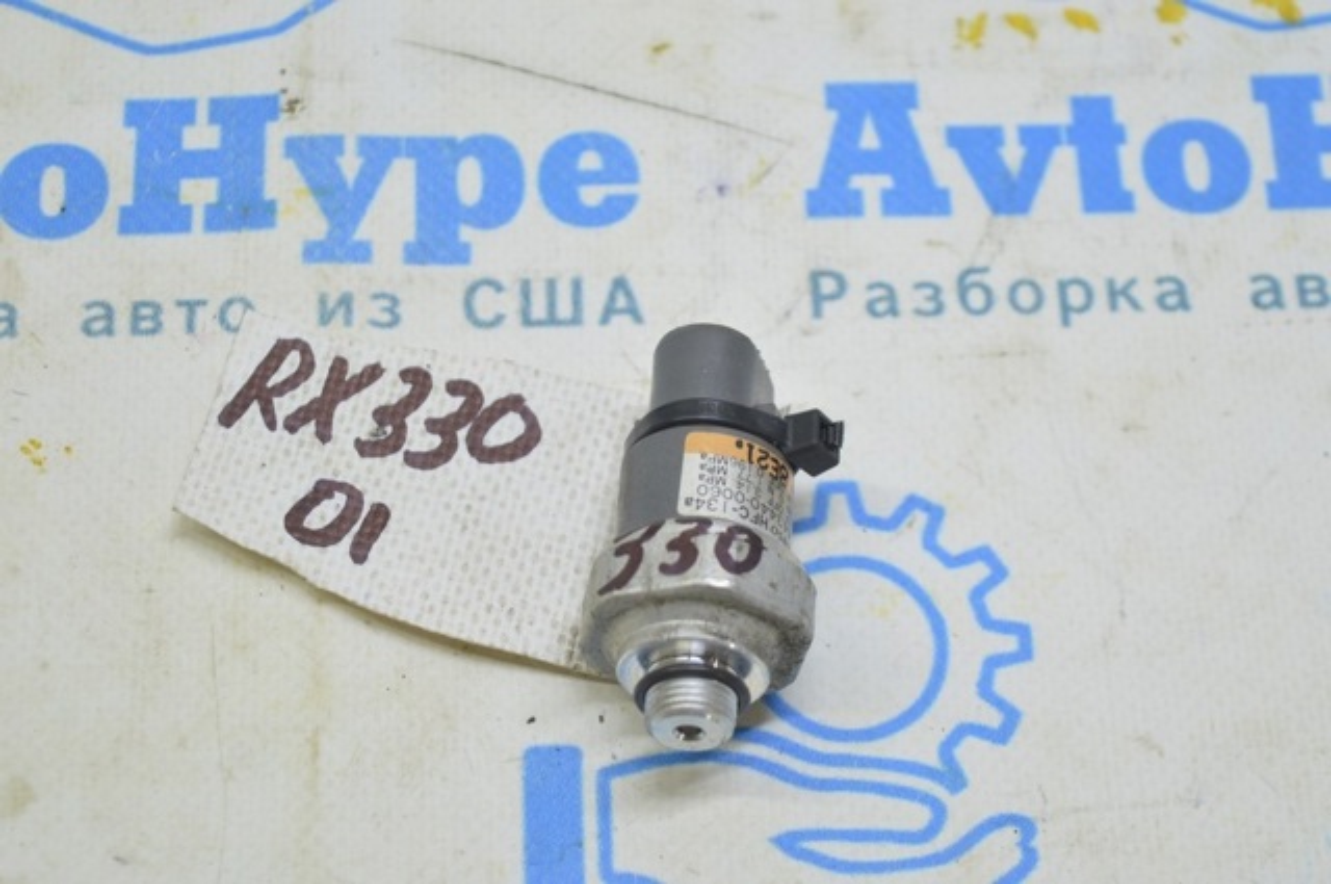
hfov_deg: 24.6
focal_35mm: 82
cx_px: 666
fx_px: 3046
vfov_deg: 16.5
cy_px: 442
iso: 400
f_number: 5.6
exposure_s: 1/20
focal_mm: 55
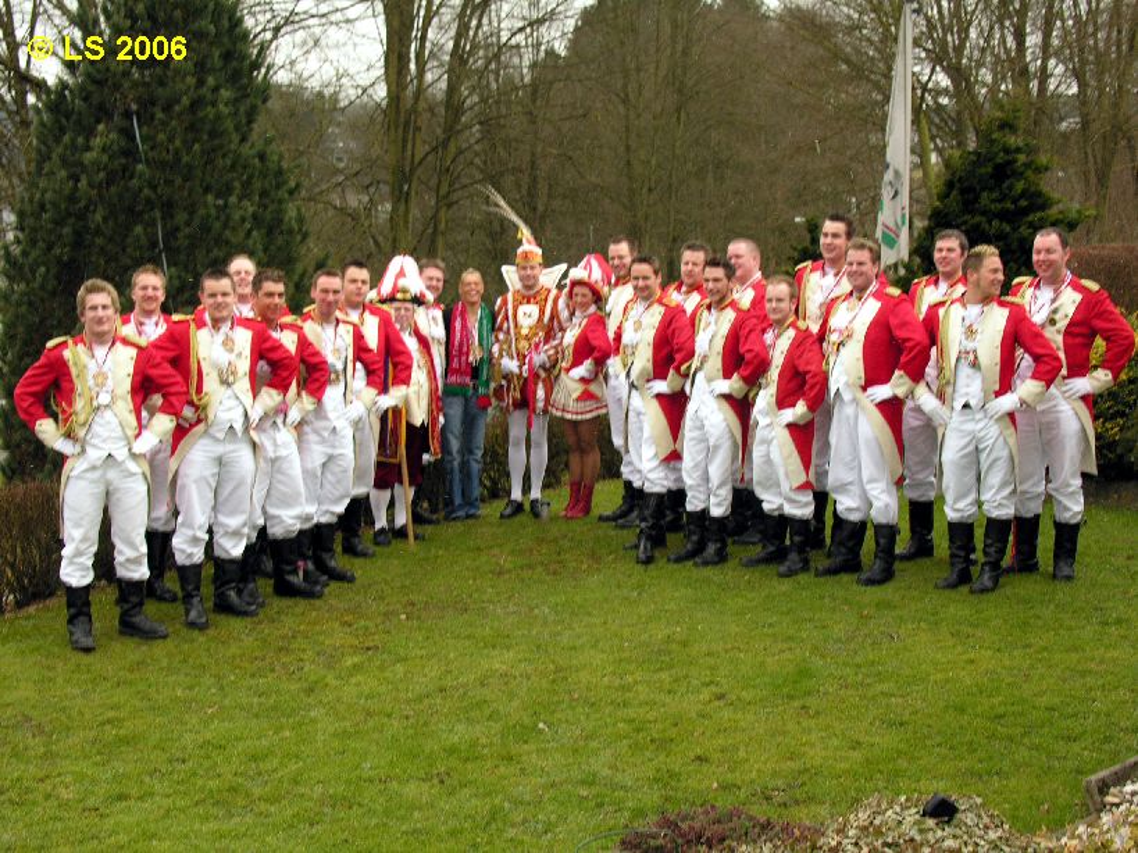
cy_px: 426
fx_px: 1644
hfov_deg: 38.2
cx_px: 569
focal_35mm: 50
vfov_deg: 29.1
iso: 100
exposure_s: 1/62.1
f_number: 4.4
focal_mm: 12.7
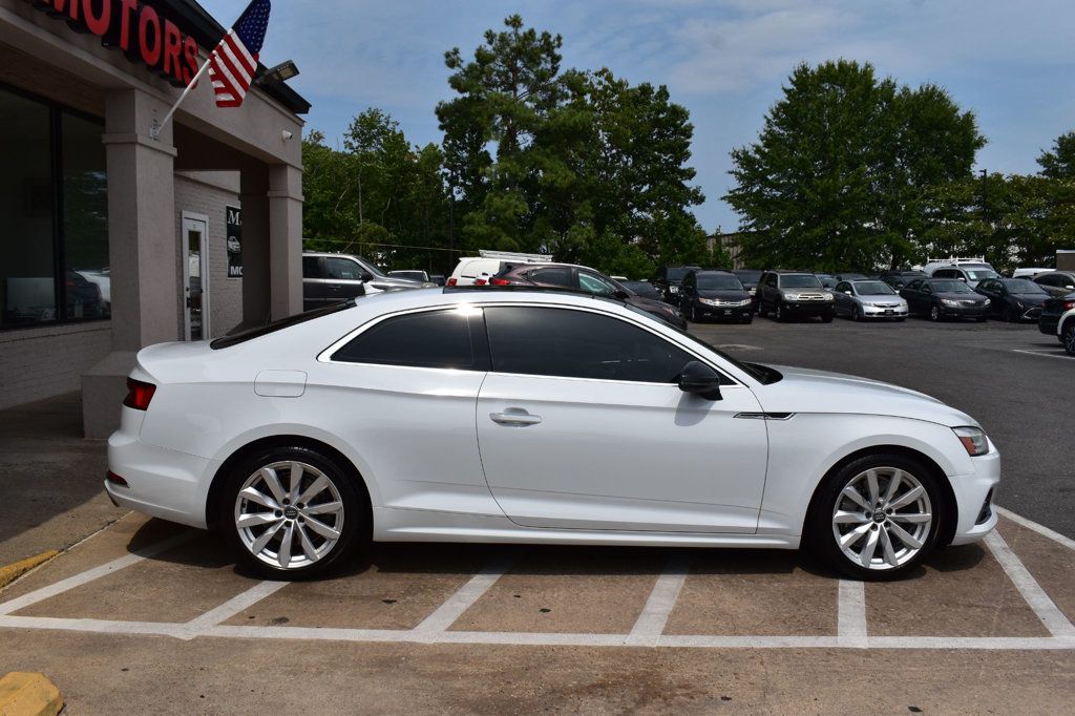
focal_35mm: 30
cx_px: 538
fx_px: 895
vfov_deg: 43.6
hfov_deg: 61.9
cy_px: 358
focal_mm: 20
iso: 200
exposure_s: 1/640
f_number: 11
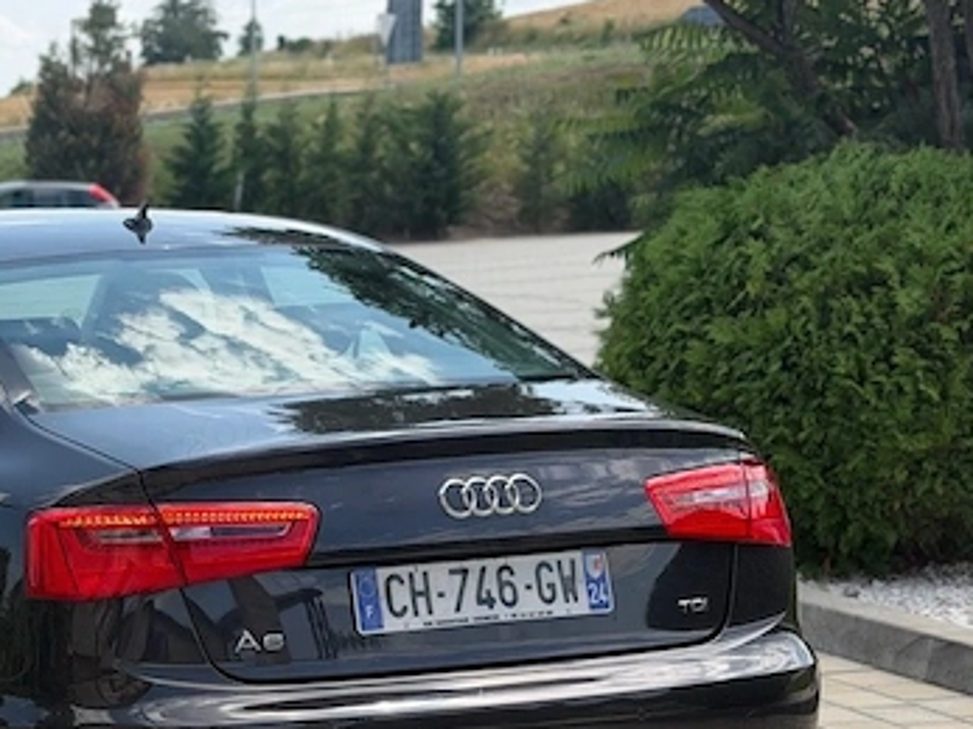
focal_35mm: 83
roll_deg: +0.2
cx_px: 179
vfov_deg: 17.7
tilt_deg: -8.1
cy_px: 555
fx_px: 2332
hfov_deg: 23.2
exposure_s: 1/2667
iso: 80
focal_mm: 6.76
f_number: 1.78
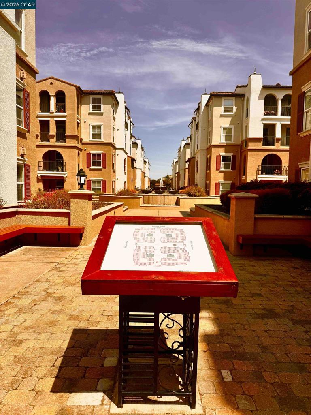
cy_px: 208
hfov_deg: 56.8
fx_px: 287
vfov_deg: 71.6
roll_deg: -0.8
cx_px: 156
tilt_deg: -5.8
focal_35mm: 24
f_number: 1.78
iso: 80
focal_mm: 6.76
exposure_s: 1/7092
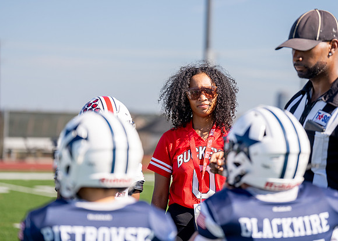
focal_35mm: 128
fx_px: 1233
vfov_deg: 11.2
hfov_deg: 15.6
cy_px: 124
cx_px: 179
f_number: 2.8
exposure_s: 1/3200
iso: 250
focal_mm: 117
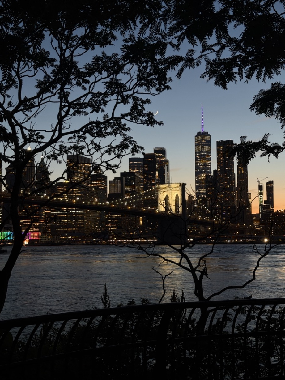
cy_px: 191
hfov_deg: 29.1
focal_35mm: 50
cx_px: 146
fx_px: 549
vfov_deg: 38.2
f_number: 1.78
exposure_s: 1/40
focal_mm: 6.76
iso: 400
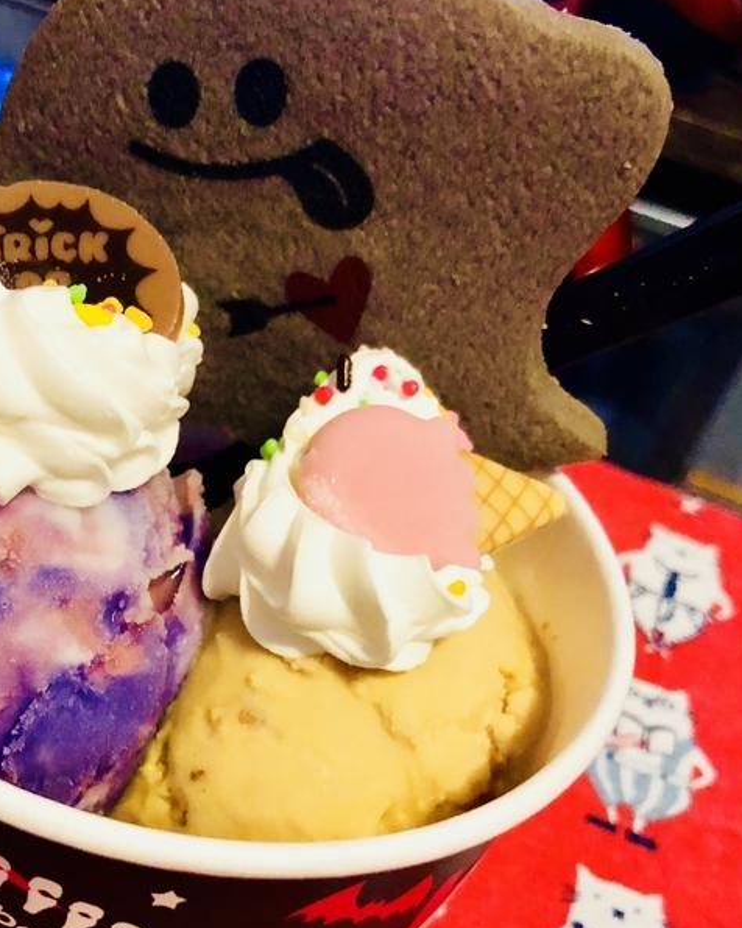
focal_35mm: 47
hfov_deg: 31.5
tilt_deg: -40.1
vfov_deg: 39.1
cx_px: 189
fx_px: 1290
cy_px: 610
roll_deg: -15.6
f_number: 1.8
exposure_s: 1/4
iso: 100
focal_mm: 4
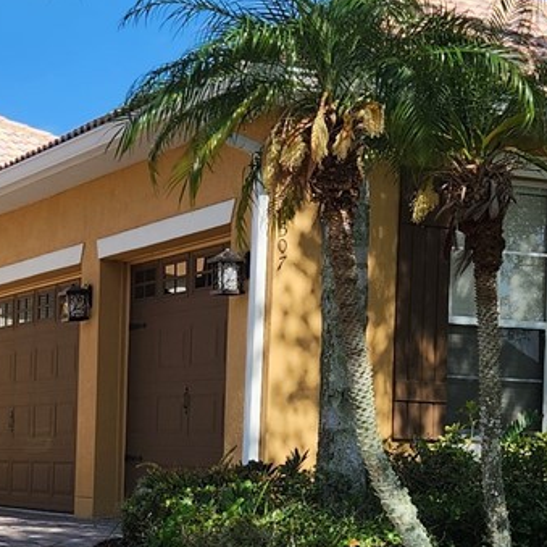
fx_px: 1716
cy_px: 420
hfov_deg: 18.1
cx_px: 182
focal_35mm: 96
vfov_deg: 18.0
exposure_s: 1/1794
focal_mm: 5.4
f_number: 1.8
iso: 20
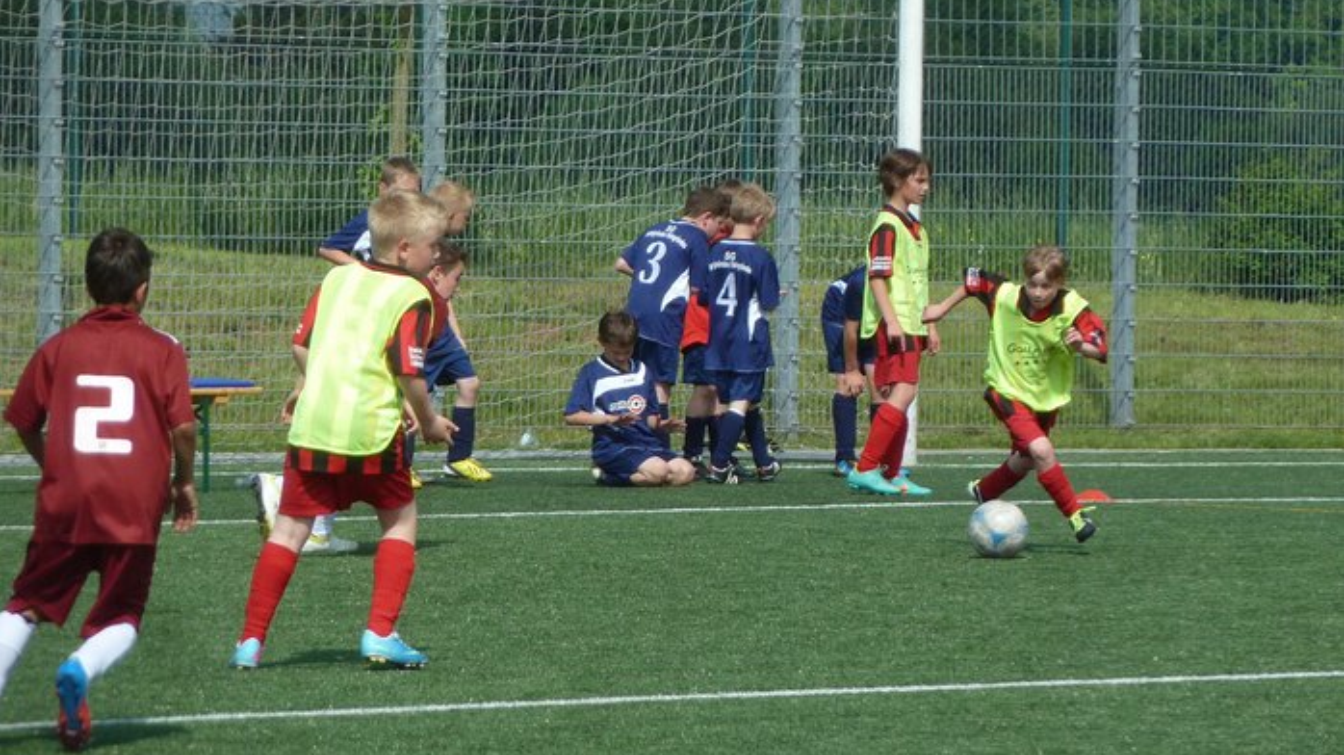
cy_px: 432
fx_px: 11685
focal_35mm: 328
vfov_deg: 3.7
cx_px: 672
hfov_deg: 6.6
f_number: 4.9
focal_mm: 49.2
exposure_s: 1/1000
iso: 200
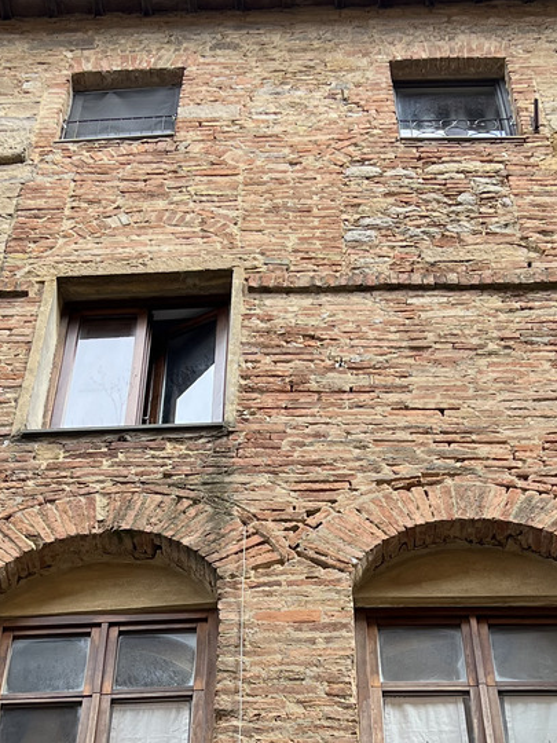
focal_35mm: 77
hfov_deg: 19.1
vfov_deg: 24.9
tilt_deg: +51.0
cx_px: 296
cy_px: 590
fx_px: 1652
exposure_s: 1/924
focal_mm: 5.7
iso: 50
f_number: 1.5
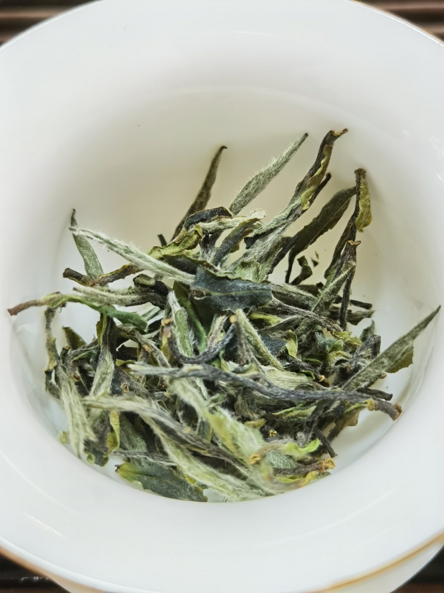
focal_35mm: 40
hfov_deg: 36.0
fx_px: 684
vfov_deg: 46.8
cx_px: 222
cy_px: 296
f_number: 1.9
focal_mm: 6.71
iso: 250
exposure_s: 1/100
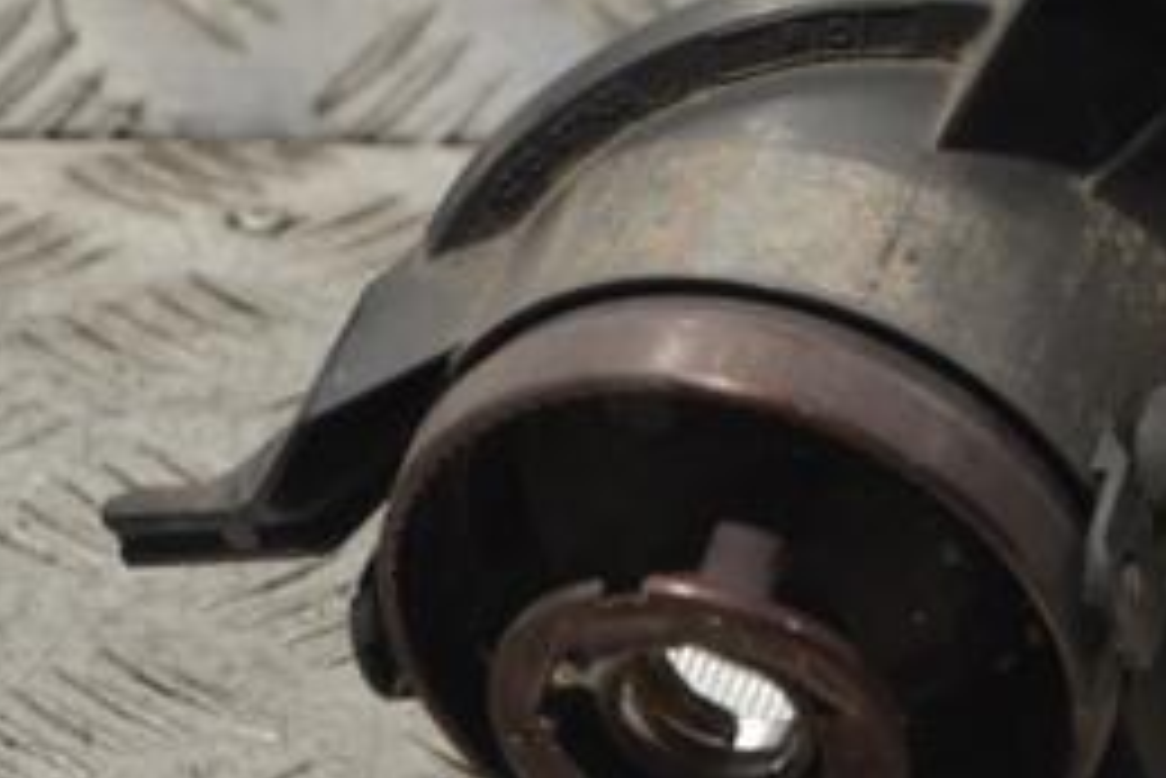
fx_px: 6195
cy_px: 319
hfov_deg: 10.7
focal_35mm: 191
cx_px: 774
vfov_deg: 7.2
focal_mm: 55
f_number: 5.6
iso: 250
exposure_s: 1/30
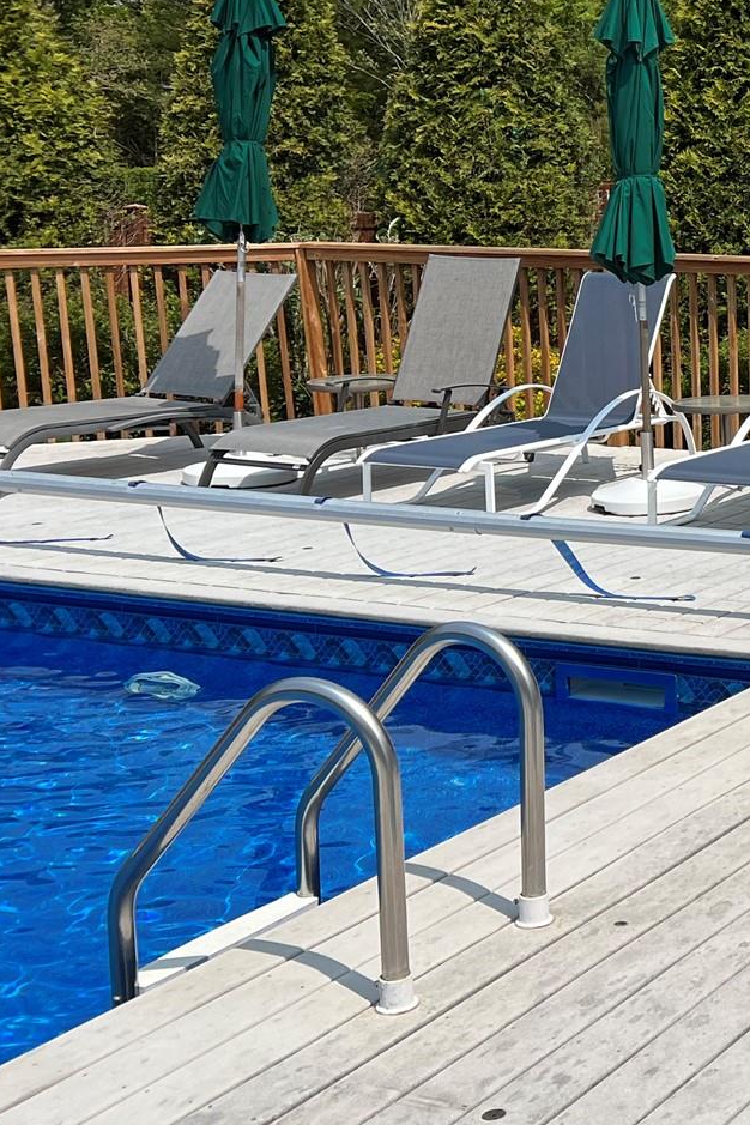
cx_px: 1125
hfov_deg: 19.9
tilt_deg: -7.7
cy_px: 397
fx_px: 1844
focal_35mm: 59
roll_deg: -1.0
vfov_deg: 33.7
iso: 50
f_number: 1.5
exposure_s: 1/5319
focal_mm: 5.7
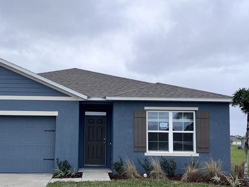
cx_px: 95
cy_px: 118
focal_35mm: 42
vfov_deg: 34.2
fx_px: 302
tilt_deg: +7.1
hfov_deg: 44.5
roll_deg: +0.4
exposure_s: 1/2410
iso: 50
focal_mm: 5.1
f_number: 1.6
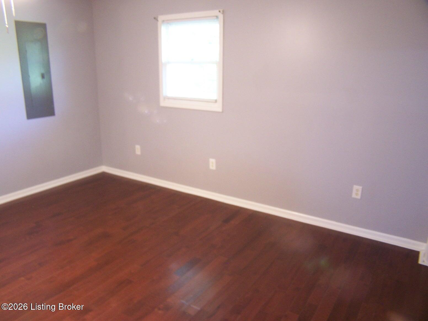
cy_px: 160
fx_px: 470
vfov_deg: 37.7
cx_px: 214
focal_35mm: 38
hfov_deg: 49.0
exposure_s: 1/4
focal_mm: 6.3
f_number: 2.8
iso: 140
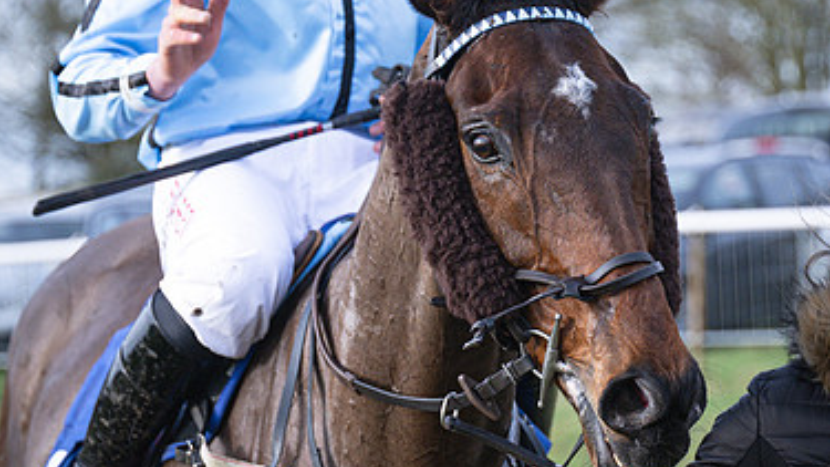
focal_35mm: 219
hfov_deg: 9.8
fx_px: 4820
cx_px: 601
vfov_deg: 5.5
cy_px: 84
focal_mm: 70
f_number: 2.8
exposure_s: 1/2000
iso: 400
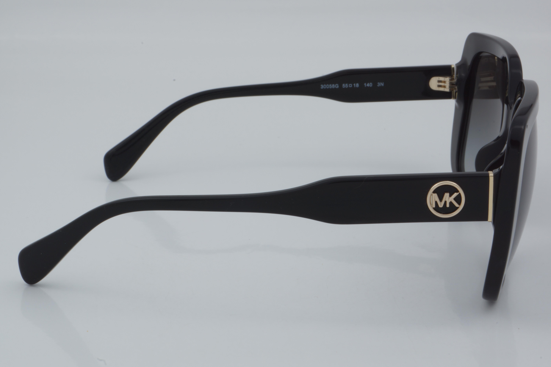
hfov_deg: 27.0
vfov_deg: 18.2
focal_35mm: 75
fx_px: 1148
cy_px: 184
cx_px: 276
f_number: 32
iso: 100
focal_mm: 50
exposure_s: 1/4
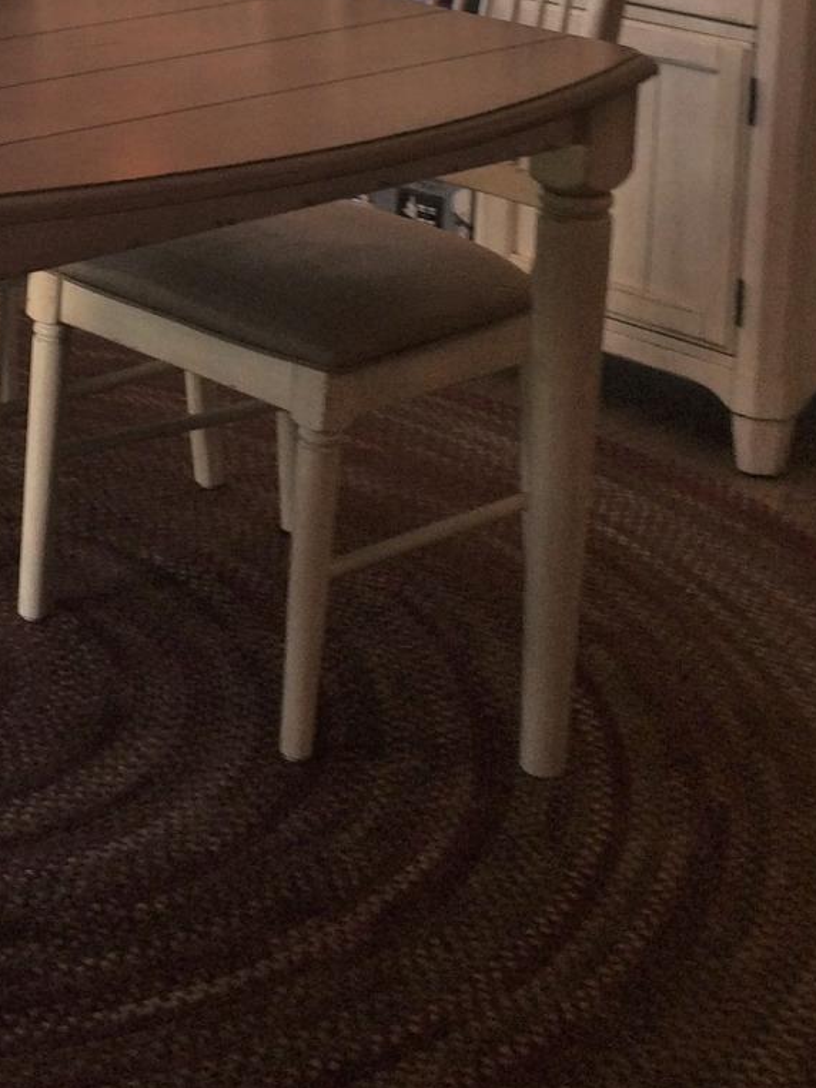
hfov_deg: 18.6
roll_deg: -2.0
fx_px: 2389
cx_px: -81
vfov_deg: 23.9
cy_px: -138
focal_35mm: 76
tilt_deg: -9.0
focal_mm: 4.15
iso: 50
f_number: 2.2
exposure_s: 1/120
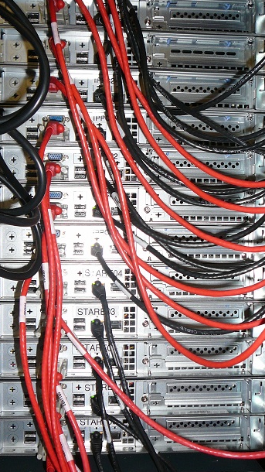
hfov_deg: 29.7
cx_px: 116
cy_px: 238
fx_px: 500
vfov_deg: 50.5
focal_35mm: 40
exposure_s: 1/30
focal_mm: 5.2
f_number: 2.8
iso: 80
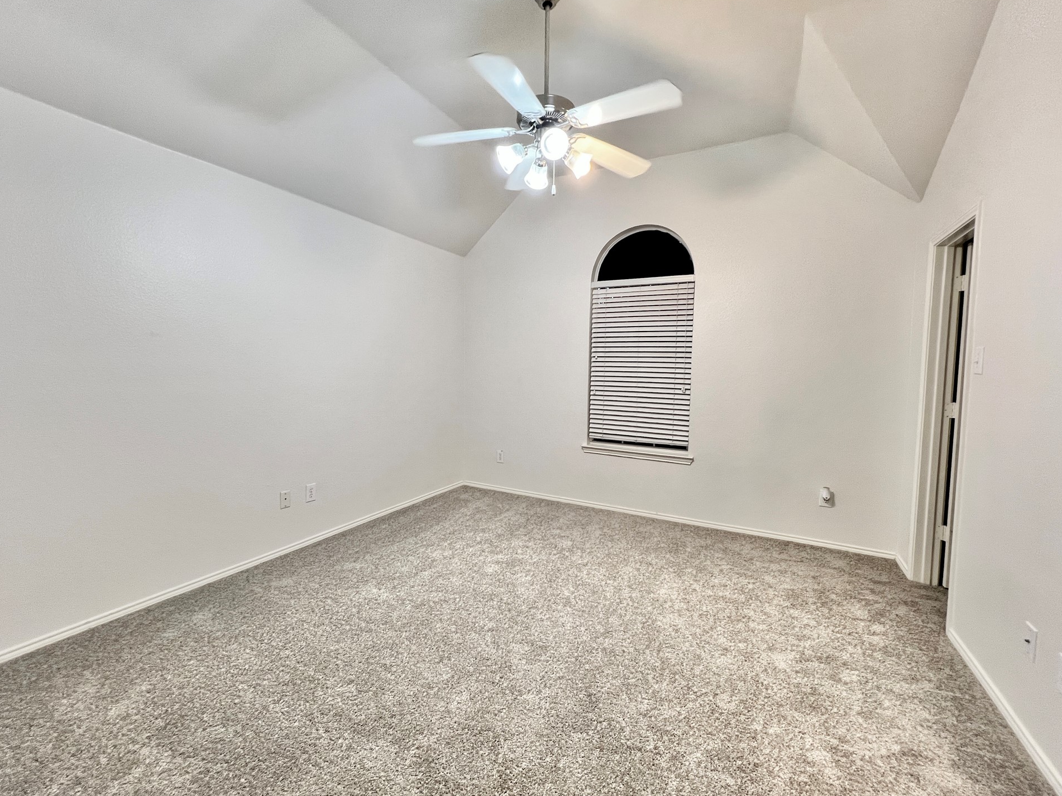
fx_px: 429
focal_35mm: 14
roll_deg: -0.3
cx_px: 513
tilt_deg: -3.3
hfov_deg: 102.0
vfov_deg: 85.7
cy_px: 394
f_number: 1.8
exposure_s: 1/60
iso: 125
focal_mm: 1.57
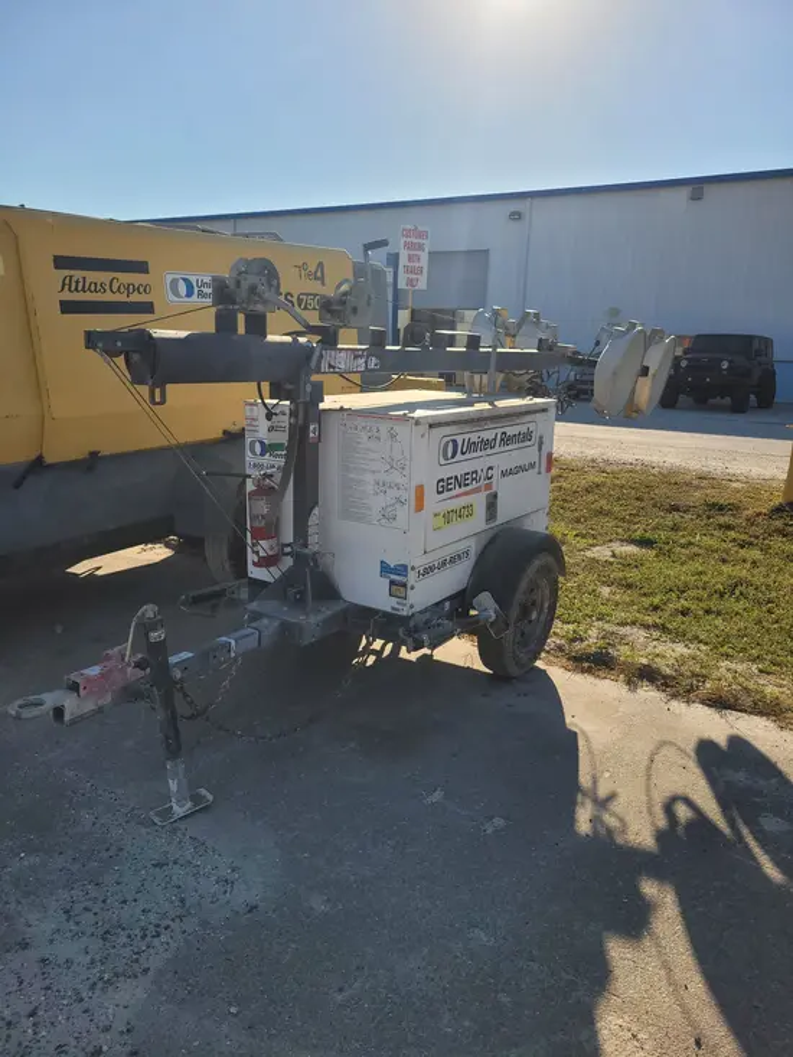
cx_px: 396
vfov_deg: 67.3
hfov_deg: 53.1
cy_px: 528
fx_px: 794
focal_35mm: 26
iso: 40
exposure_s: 1/2890
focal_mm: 5.4
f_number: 1.8
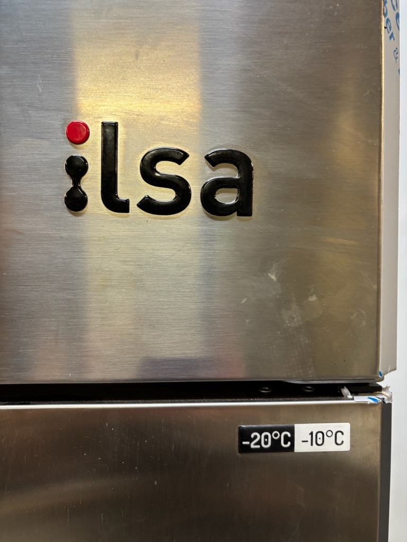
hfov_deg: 53.1
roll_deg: -1.5
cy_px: 271
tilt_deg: -1.4
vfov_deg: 67.3
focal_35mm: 26
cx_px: 204
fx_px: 408
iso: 125
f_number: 1.6
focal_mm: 5.96
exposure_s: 1/50
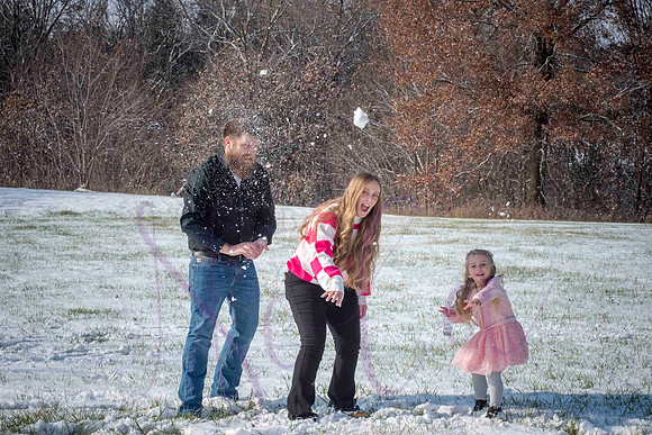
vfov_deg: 17.1
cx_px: 326
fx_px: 1449
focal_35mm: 80
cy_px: 218
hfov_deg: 25.4
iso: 640
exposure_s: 1/1000
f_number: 14
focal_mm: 80
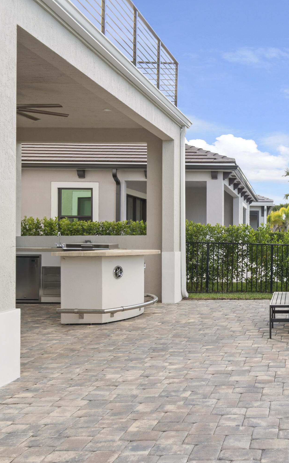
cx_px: 313
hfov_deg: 27.1
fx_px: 552
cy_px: 232
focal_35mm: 44
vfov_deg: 45.5
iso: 100
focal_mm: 19
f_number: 8
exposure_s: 1/13
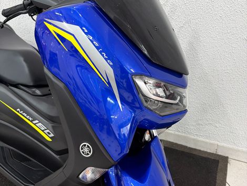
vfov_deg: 56.9
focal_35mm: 24
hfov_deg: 71.5
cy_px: 93
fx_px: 172
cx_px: 124
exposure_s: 1/120
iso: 320
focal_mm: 6.76
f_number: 1.78
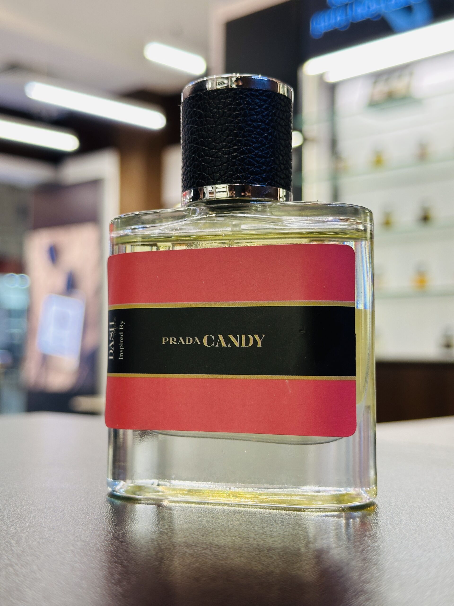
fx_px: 839
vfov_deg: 39.7
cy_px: 303
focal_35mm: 48
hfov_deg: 30.3
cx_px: 227
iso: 64
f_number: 1.78
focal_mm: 6.86
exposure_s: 1/50
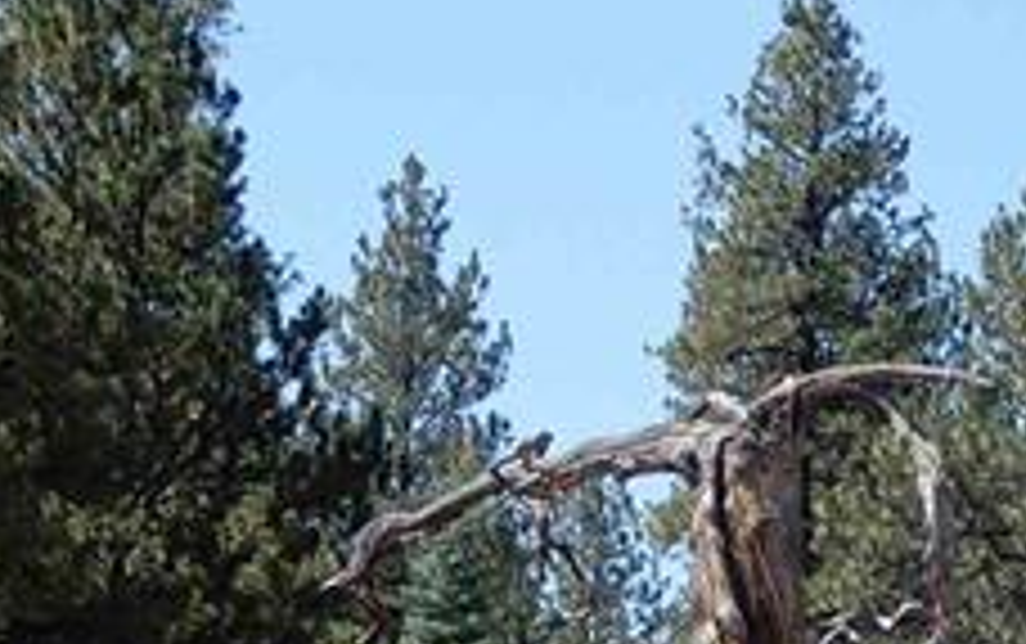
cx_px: 963
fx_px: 9320
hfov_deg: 6.3
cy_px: 851
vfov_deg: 3.9
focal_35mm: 333
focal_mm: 12.5
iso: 80
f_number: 4.5
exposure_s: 1/400
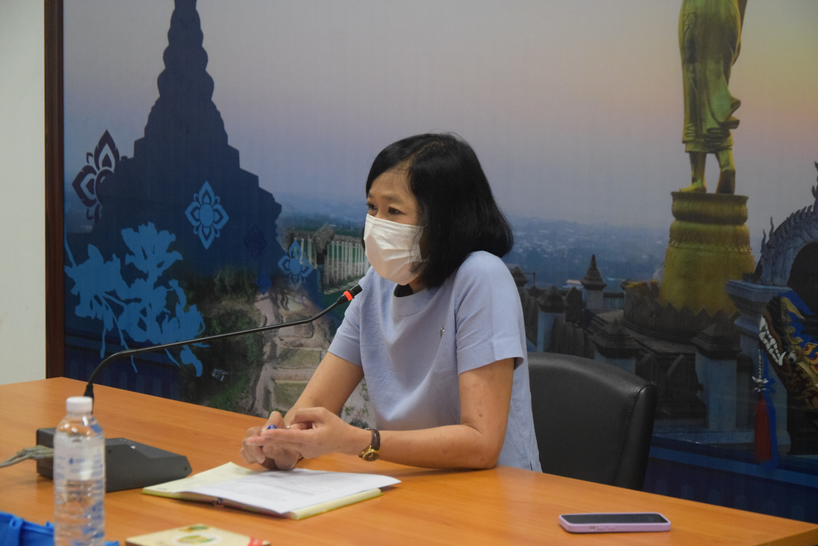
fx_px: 2114
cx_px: 409
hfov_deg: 21.9
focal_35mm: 93
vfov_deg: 14.7
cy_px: 273
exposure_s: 1/160
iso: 3200
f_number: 5.3
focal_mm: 62
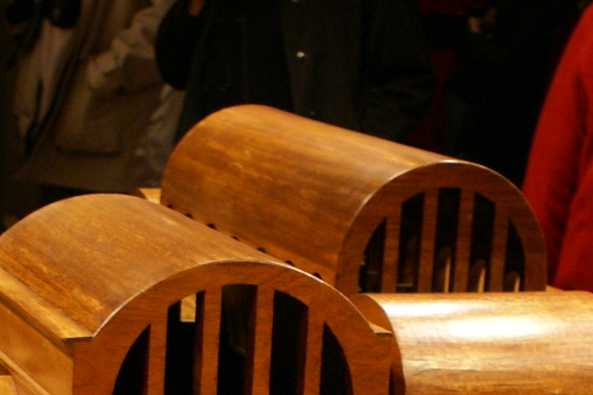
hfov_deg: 16.7
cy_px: 647
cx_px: 159
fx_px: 2009
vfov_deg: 10.7
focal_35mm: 122
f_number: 4
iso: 400
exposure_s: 1/40
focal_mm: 22
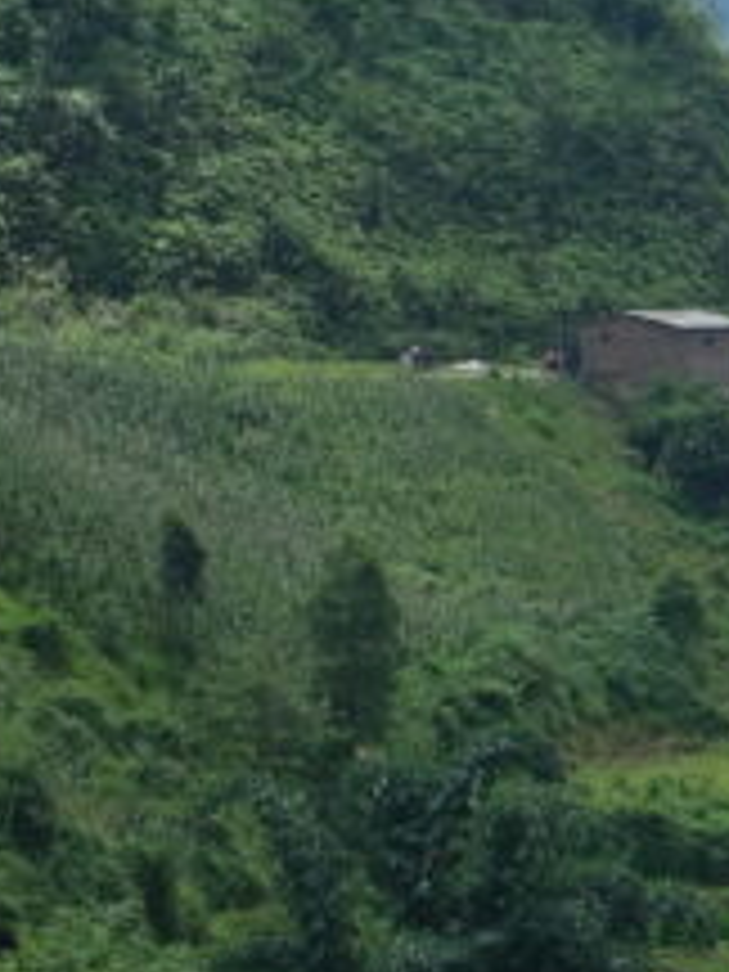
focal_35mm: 242
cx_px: 2232
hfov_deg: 5.7
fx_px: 6795
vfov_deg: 8.1
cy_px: 1127
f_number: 5
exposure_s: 1/1100
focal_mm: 35
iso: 320
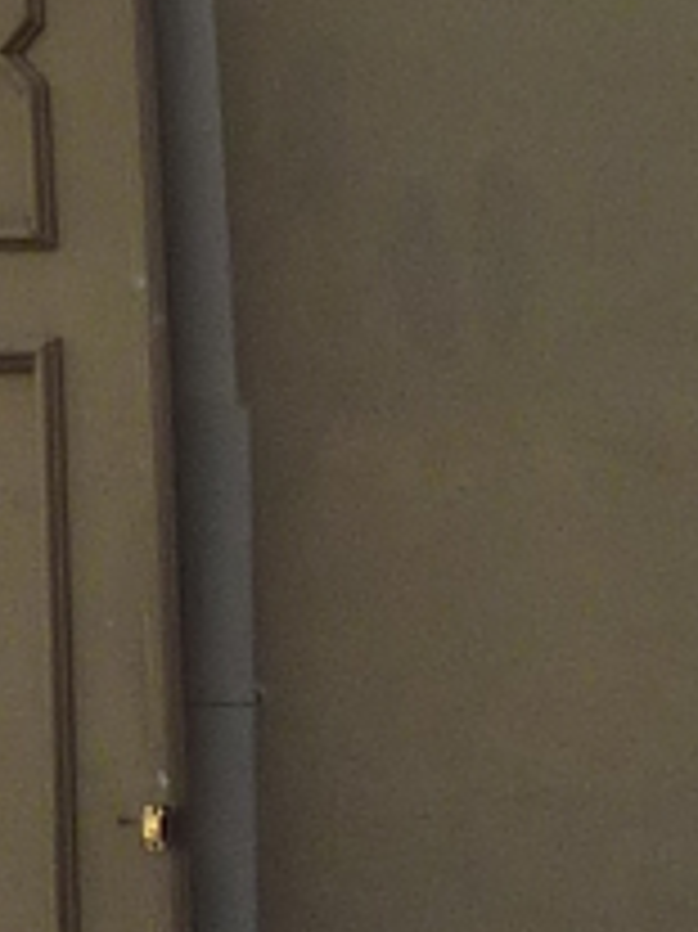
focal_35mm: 193
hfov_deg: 7.4
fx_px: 5194
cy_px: -982
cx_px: -703
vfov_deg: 9.5
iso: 125
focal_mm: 4.1
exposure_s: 1/500
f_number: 4
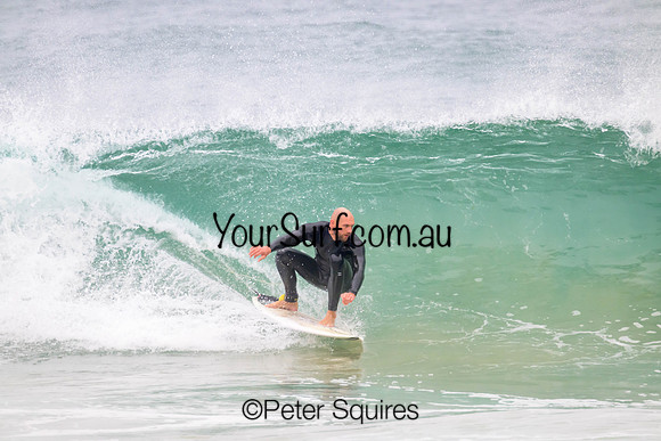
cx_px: 330
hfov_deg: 2.6
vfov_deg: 1.7
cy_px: 220
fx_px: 14692
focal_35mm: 800
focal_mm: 800
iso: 2000
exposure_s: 1/2000
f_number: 11
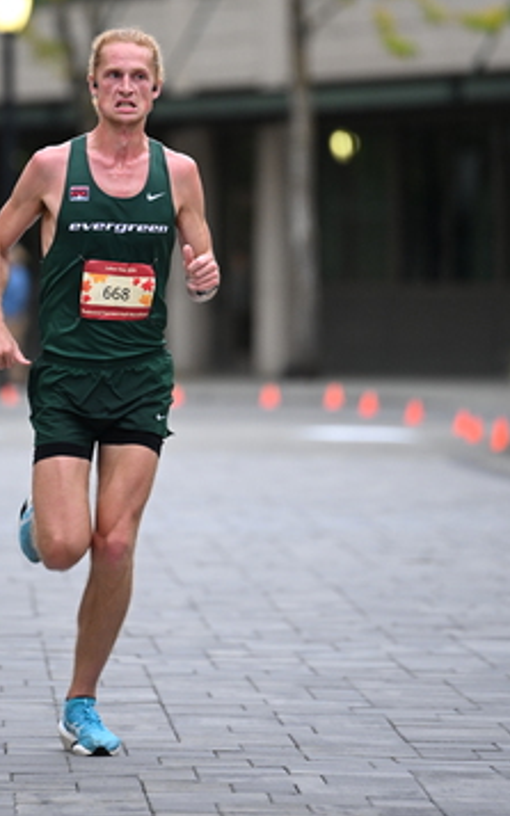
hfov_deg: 4.2
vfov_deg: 6.7
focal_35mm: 314
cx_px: 148
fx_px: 6986
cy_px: 213
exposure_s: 1/1000
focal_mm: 200
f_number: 2.8
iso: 1600
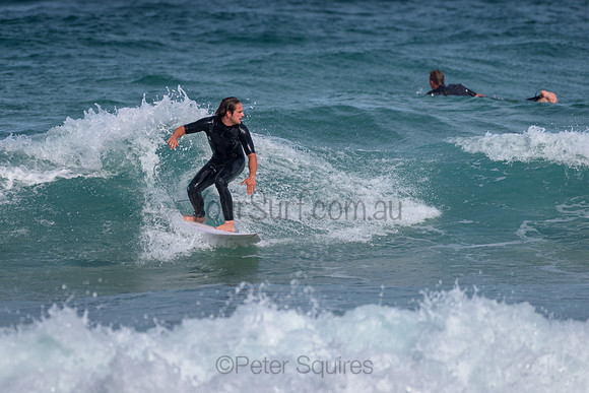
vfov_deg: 2.2
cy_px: 152
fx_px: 10027
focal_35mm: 613
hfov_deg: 3.4
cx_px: 228
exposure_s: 1/2000
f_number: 5.6
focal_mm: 500
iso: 125
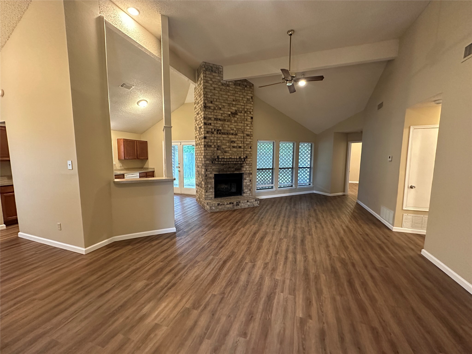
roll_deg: -0.5
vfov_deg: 85.7
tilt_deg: -6.0
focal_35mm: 14
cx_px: 236
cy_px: 177
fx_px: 191
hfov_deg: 102.1
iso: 1000
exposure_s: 1/60
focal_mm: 2.22
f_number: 2.2
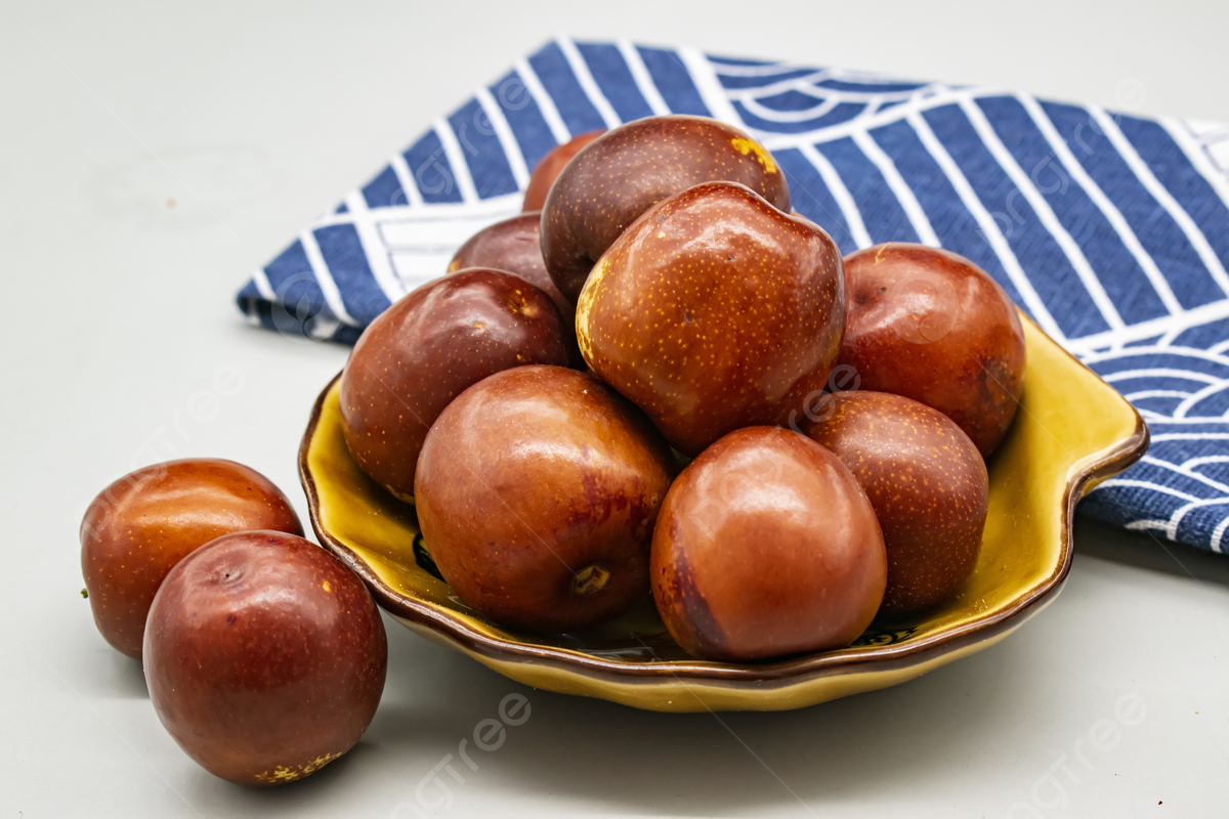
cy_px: 410
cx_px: 614
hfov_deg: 24.6
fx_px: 2816
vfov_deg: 16.6
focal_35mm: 82
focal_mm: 55
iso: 400
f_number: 10
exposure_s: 1/30
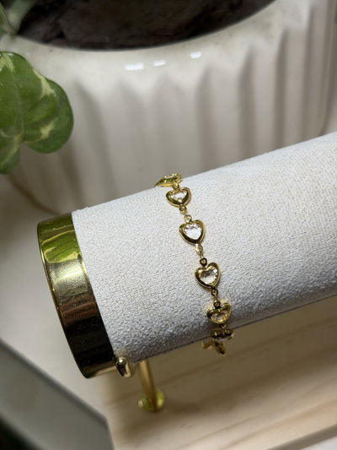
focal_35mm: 48
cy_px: 225
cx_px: 168
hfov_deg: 30.3
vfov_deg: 39.6
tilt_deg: -48.8
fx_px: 623
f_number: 1.78
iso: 50
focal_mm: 6.76
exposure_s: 1/162
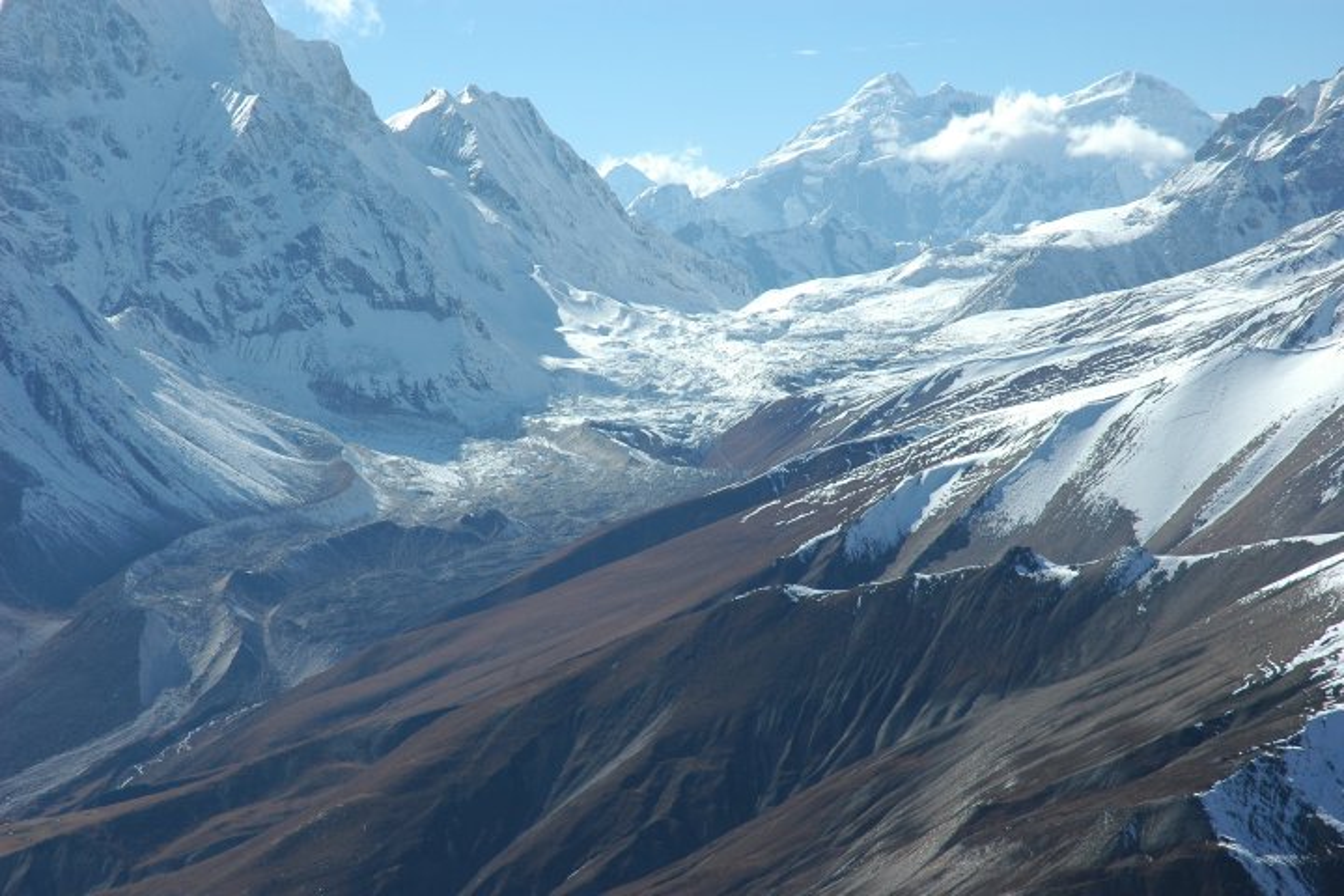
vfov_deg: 13.0
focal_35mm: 105
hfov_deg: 19.5
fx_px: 3920
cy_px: 448
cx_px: 672
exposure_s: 1/400
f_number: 11
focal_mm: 70
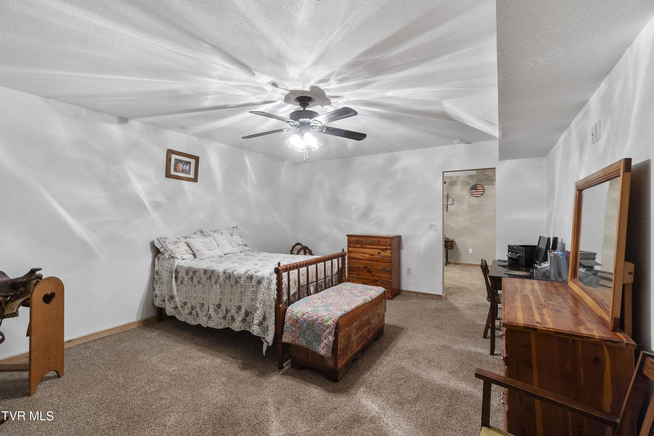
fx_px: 272
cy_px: 218
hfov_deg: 100.4
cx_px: 327
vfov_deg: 77.3
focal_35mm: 15
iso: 320
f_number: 7.1
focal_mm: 10
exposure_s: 1/2.5
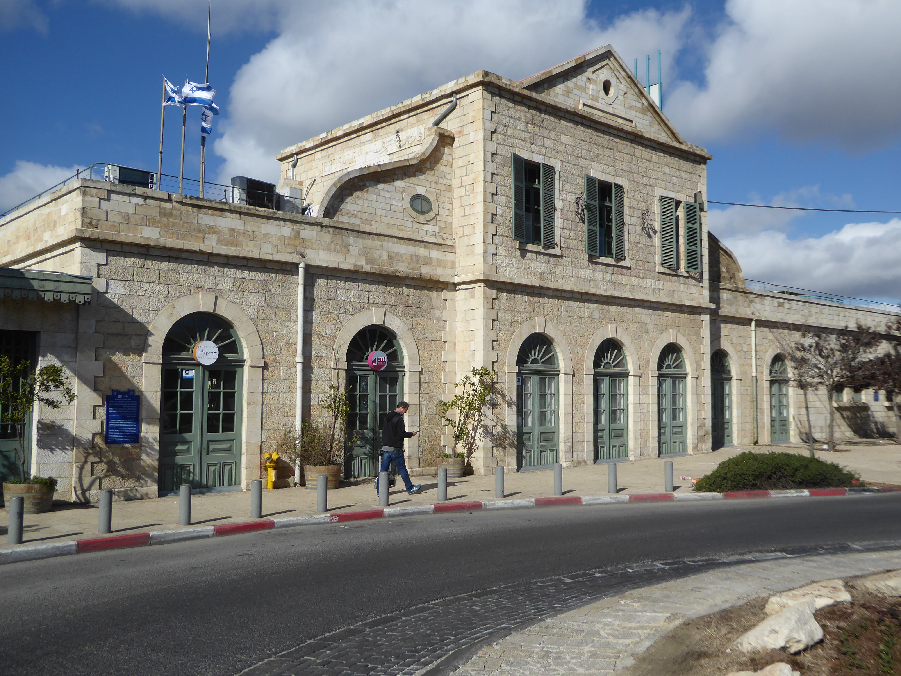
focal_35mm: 34
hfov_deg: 54.0
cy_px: 338
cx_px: 450
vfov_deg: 41.8
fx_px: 885
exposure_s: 1/1600
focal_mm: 5.8
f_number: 3.6
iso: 80
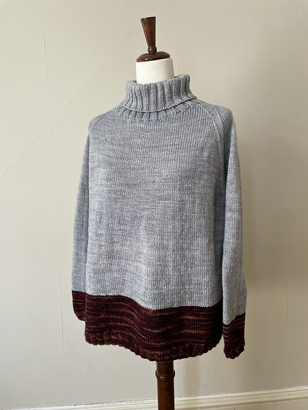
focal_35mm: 26
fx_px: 308
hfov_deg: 53.1
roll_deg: +0.7
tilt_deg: -8.2
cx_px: 154
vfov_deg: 67.3
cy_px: 205
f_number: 1.6
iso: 80
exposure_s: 1/121
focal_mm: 4.2
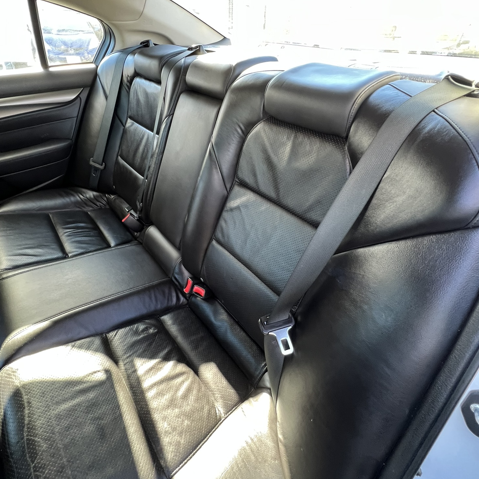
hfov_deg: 87.4
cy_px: 207
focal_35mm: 16
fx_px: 250
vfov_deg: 86.9
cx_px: 232
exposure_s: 1/63
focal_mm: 1.57
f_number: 1.8
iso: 250
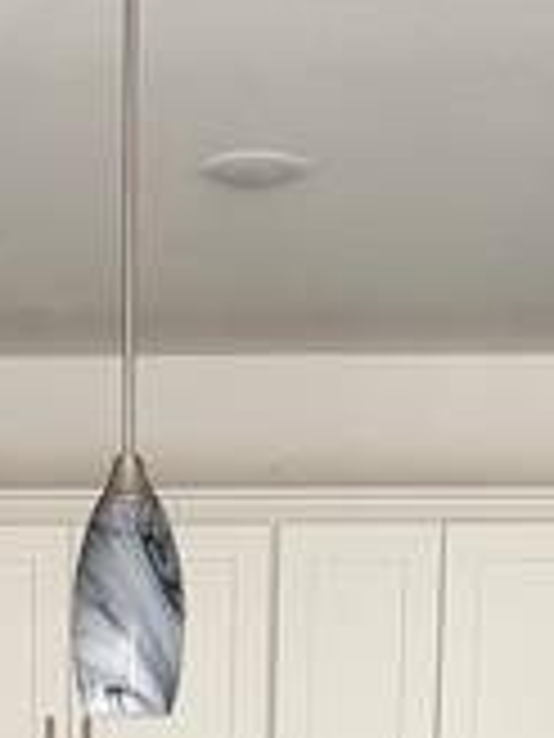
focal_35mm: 122
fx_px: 2603
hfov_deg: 12.1
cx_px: 54
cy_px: 1274
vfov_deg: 14.5
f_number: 1.6
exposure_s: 1/60
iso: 400
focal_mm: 5.96
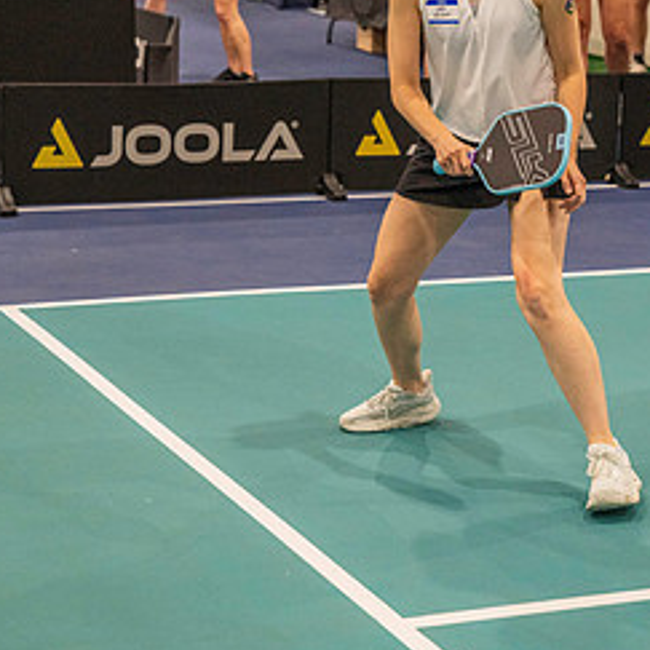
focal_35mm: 110
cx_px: 385
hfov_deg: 15.8
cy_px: 110
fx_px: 2337
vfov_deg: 15.7
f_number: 4
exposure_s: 1/800
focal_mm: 70
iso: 8000
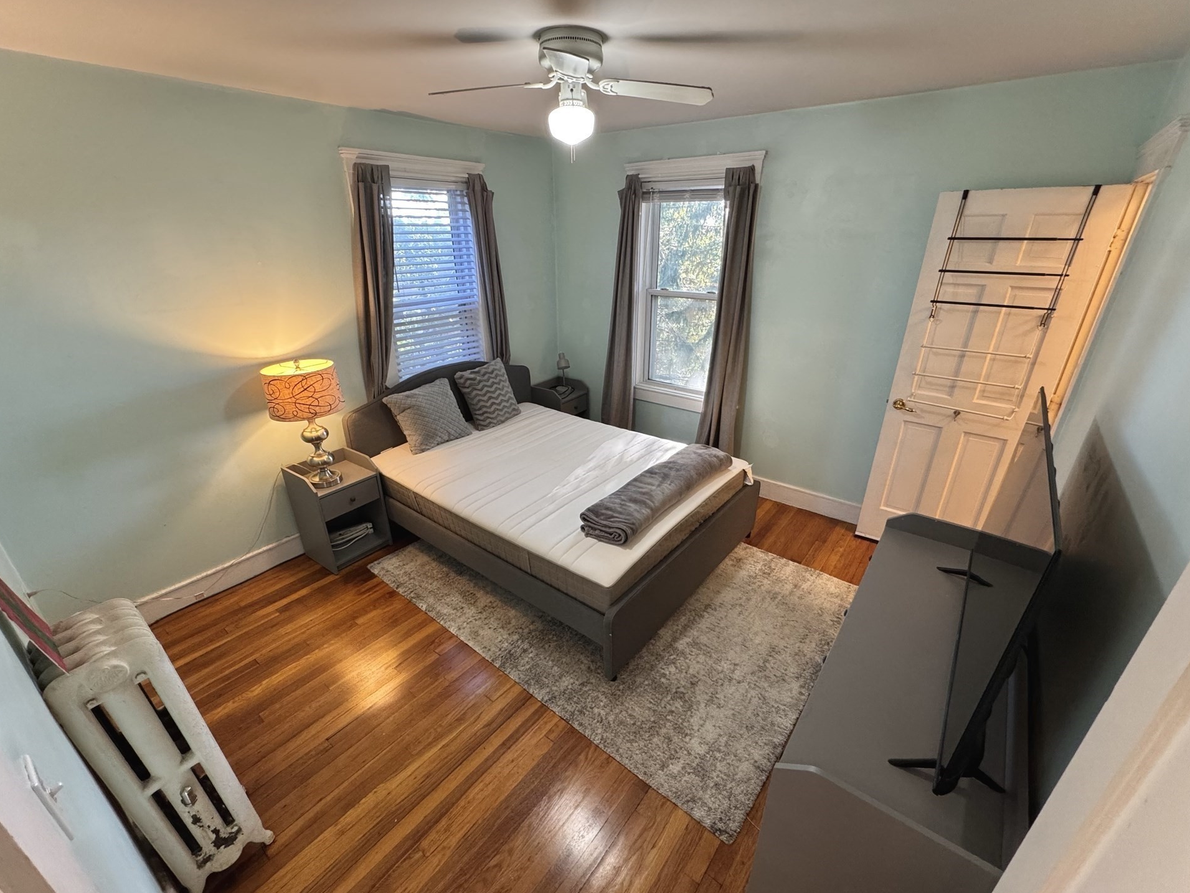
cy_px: 462
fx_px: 516
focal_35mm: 15
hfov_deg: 98.2
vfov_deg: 81.7
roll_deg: +0.3
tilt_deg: -24.5
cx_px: 590
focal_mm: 2.22
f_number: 2.2
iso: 250
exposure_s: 1/60
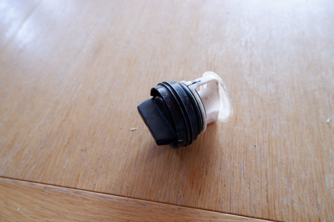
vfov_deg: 44.9
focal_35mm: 29
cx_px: 167
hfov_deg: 63.7
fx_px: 269
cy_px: 111
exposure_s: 1/28
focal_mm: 19.2
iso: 2500
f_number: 4
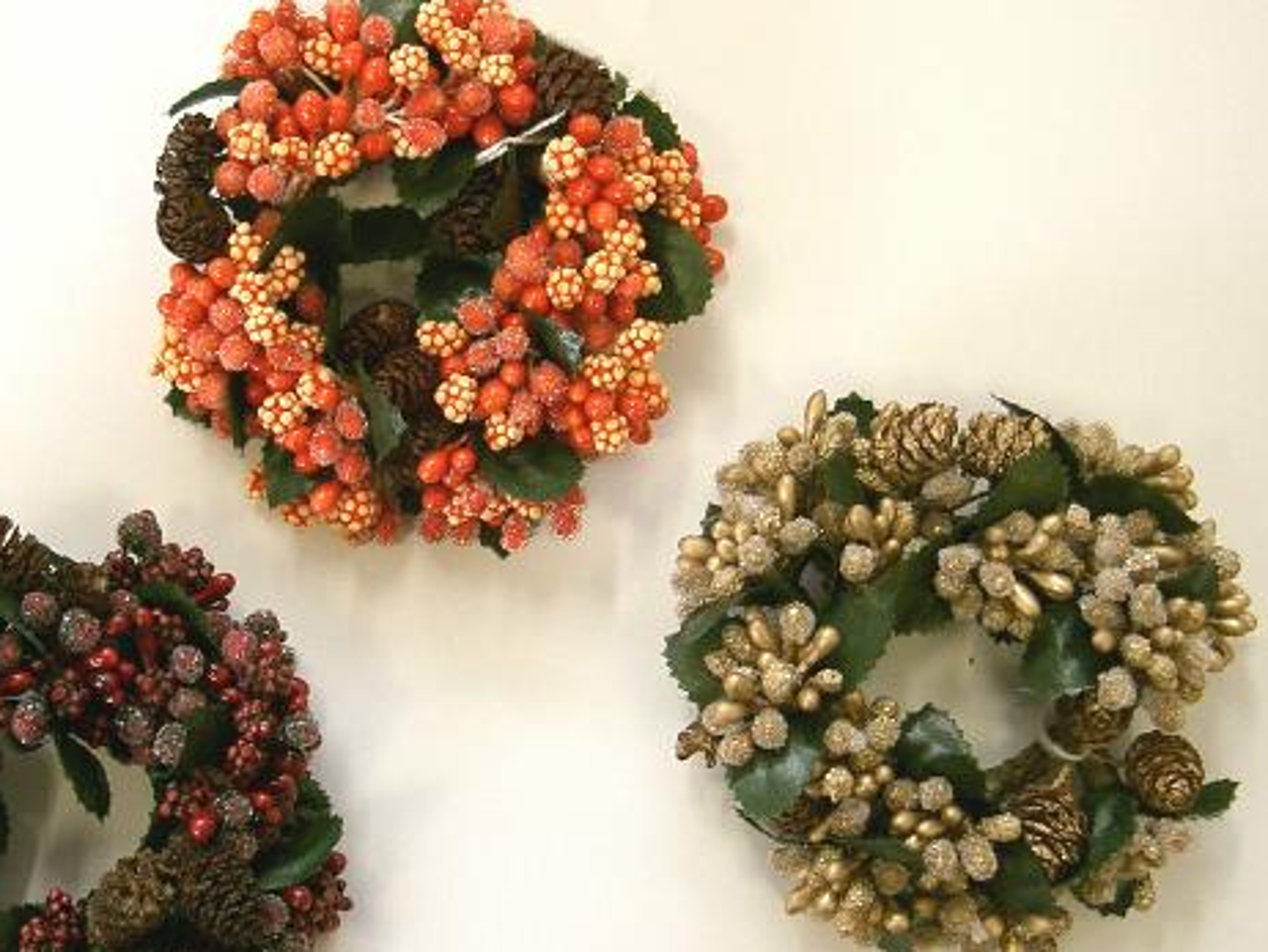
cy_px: 527
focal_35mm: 54
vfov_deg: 27.0
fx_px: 1979
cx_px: 458
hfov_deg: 35.3
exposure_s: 1/40
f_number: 2.8
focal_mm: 8
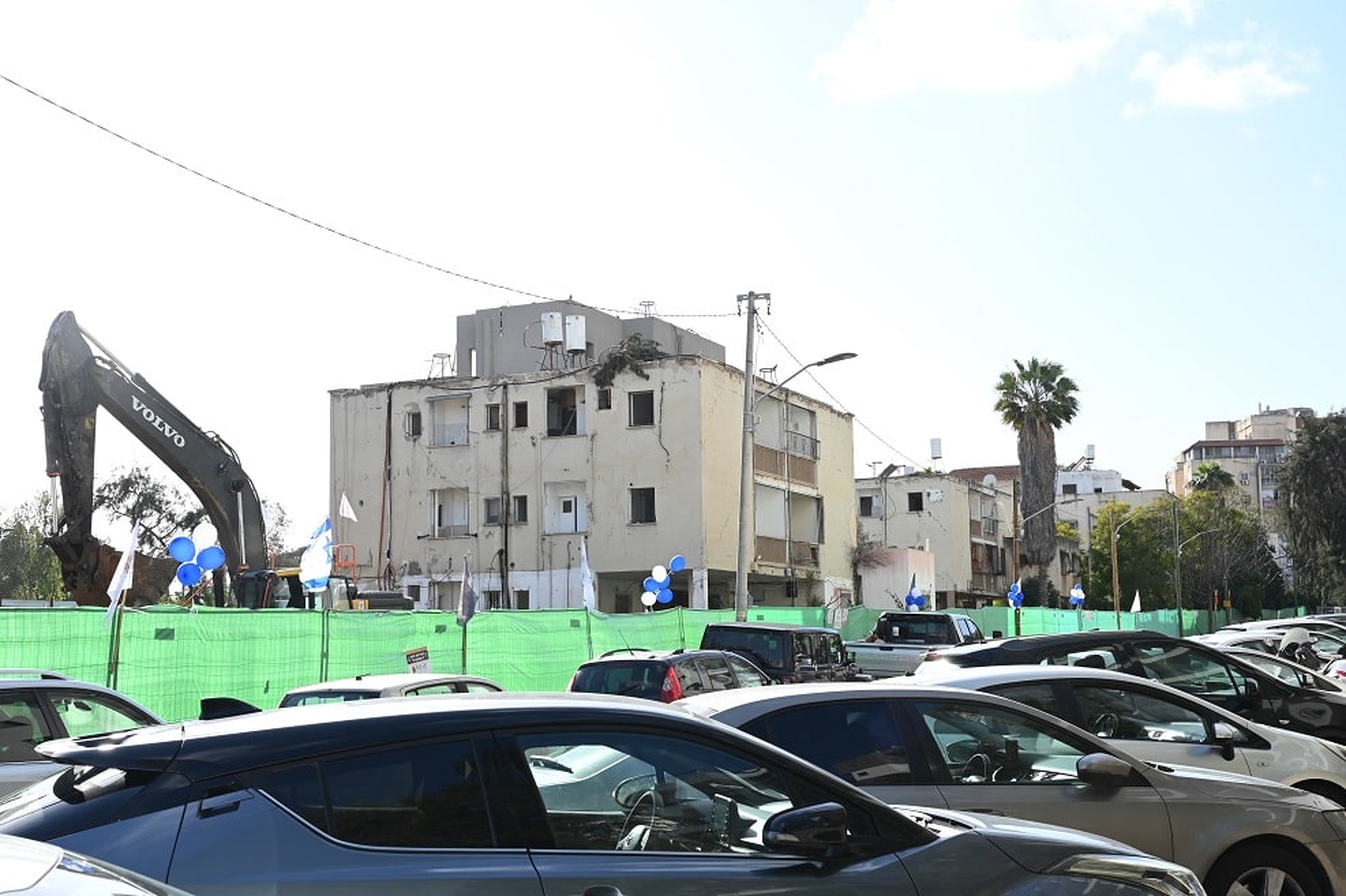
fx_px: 1569
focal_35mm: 42
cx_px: 673
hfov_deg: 46.4
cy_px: 448
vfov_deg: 31.9
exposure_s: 1/200
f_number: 9
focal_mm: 42
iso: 200
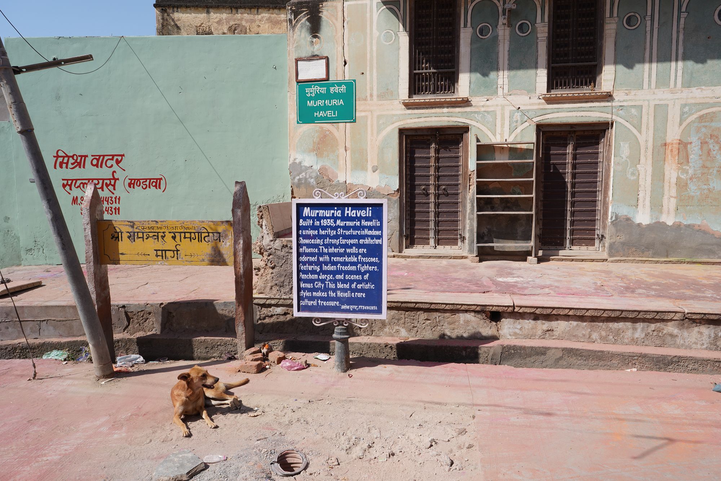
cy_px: 240
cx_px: 360
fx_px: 481
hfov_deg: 73.7
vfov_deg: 53.1
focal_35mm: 24
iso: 100
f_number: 14
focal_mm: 24
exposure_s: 1/100
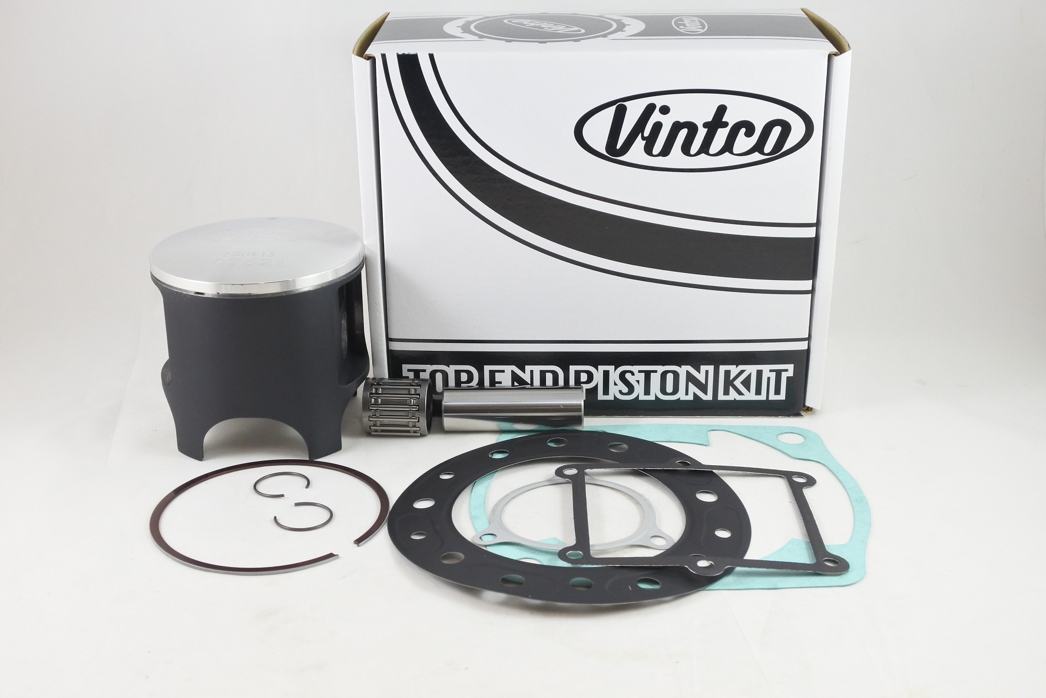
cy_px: 349
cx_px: 523
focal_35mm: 39
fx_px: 1133
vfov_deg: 34.2
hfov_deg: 49.6
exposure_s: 1/125
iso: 640
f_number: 4.2
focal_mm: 14.7
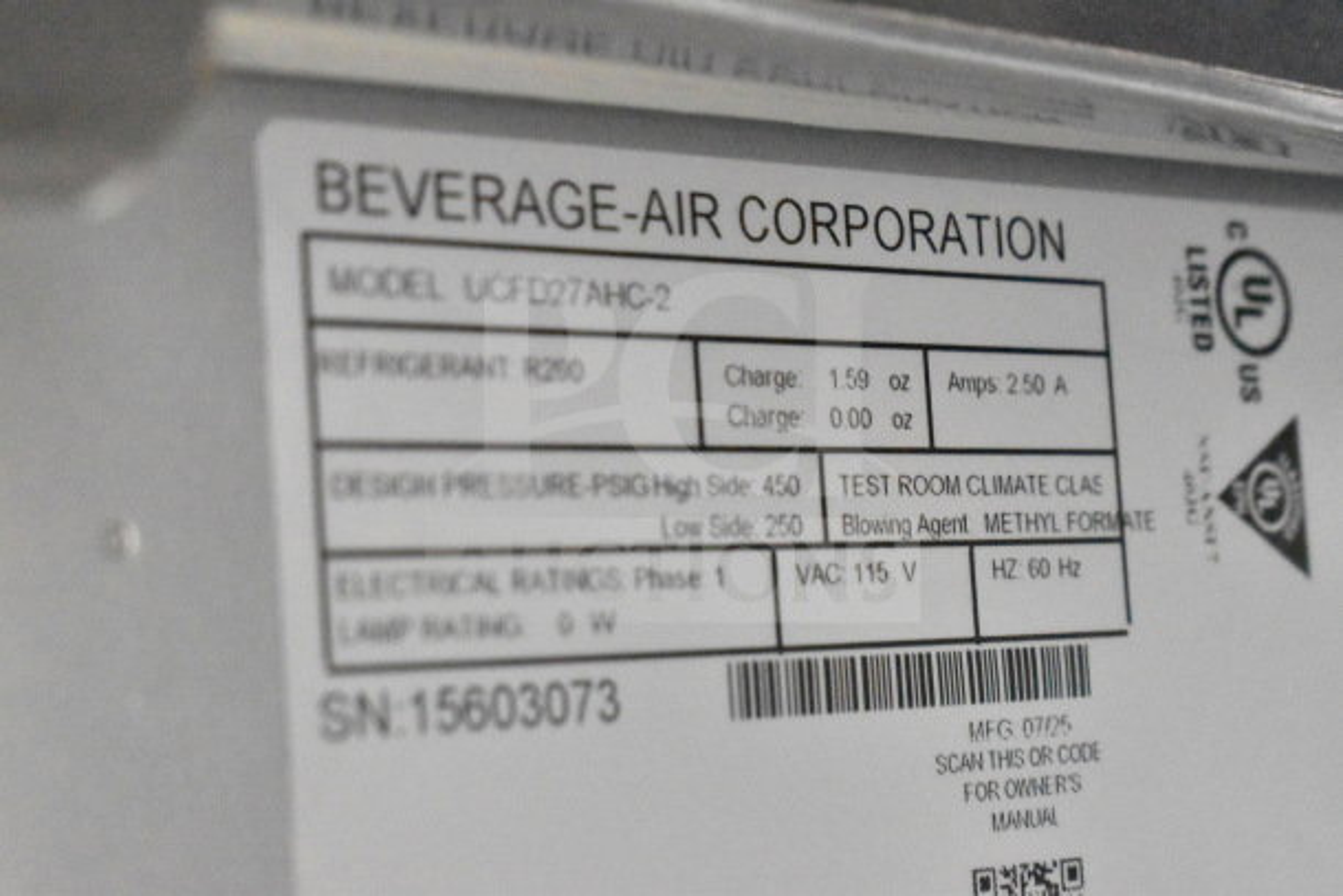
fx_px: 2798
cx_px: 672
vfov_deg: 18.2
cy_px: 448
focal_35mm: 75
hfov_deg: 27.0
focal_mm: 50
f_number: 5.6
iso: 25600
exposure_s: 1/30
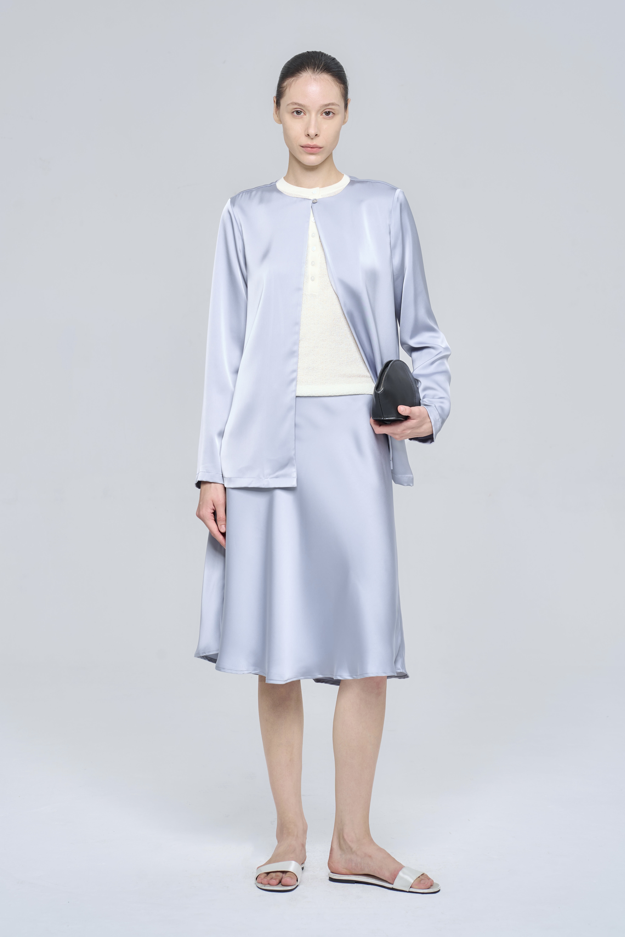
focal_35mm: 85
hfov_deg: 16.1
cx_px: 312
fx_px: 2213
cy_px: 468
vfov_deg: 23.9
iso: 200
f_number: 8
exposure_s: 1/125
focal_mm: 85
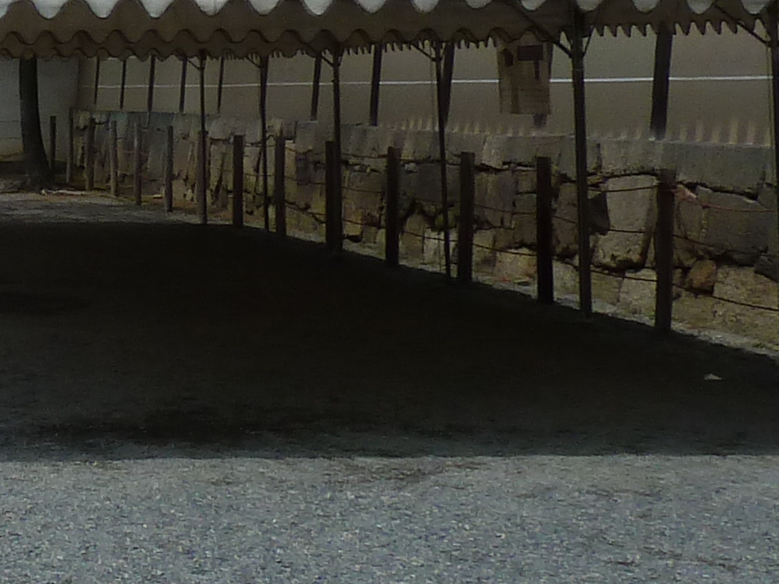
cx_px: -408
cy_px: 150
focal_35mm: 105
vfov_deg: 14.0
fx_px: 2363
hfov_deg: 16.9
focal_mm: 4.1
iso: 80
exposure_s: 1/500
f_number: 5.6
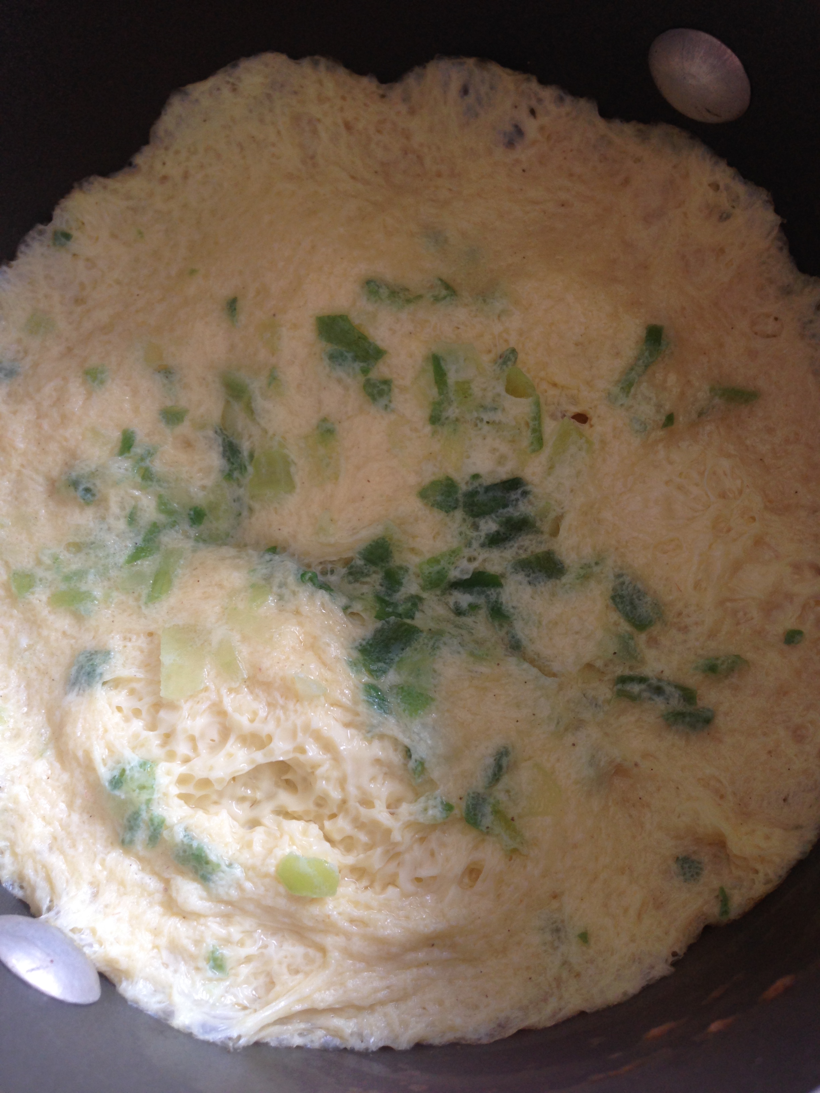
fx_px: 1042
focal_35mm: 33
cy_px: 546
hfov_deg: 42.9
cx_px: 410
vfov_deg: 55.4
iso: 50
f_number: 2.4
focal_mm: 4.12
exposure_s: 1/20
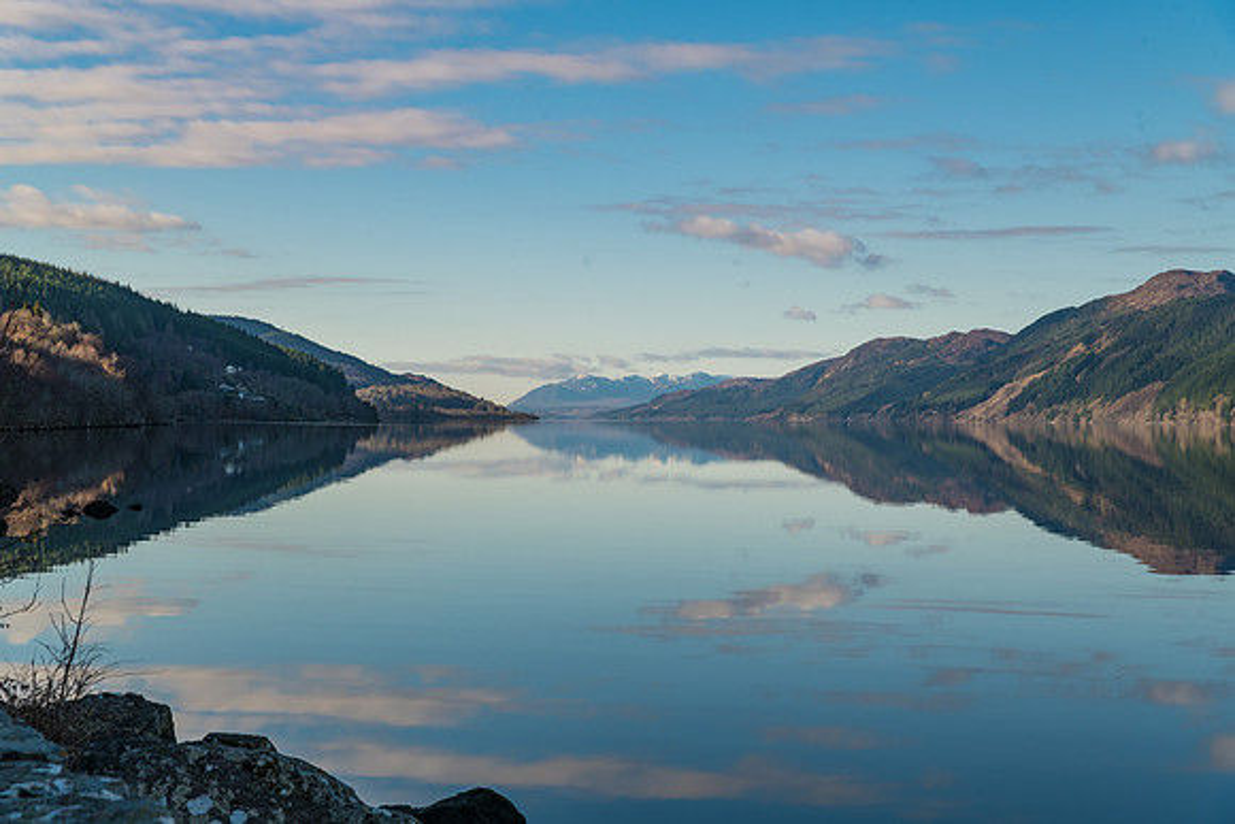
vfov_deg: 19.5
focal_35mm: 70
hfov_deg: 28.8
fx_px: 2402
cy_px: 412
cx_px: 618
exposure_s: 1/250
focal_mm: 70
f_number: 11
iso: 250
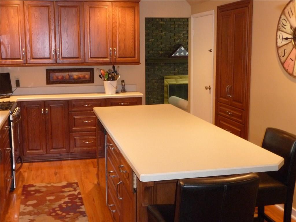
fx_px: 410
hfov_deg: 39.7
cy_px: 111
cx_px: 148
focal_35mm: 48
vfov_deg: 30.3
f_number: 4.2
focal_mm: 8
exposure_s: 1/8
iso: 500
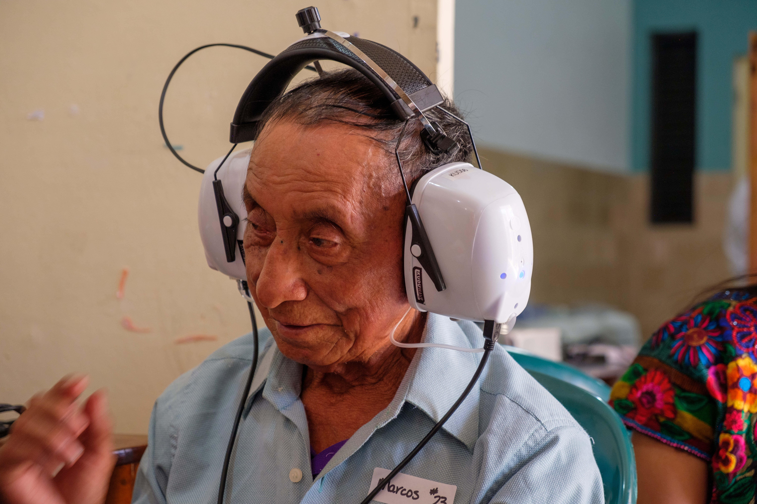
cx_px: 378
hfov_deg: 24.5
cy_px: 252
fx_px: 1745
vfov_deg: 16.5
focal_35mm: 83
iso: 800
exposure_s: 1/55
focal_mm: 55
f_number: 4
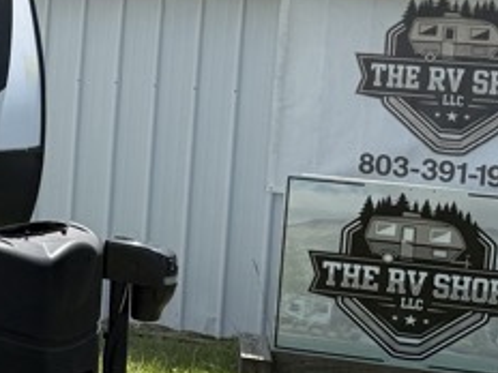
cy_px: 39
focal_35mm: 106
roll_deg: -3.6
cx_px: -425
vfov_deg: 13.8
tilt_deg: -1.7
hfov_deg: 15.6
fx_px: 1525
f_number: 1.78
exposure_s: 1/4673
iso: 100
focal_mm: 6.76
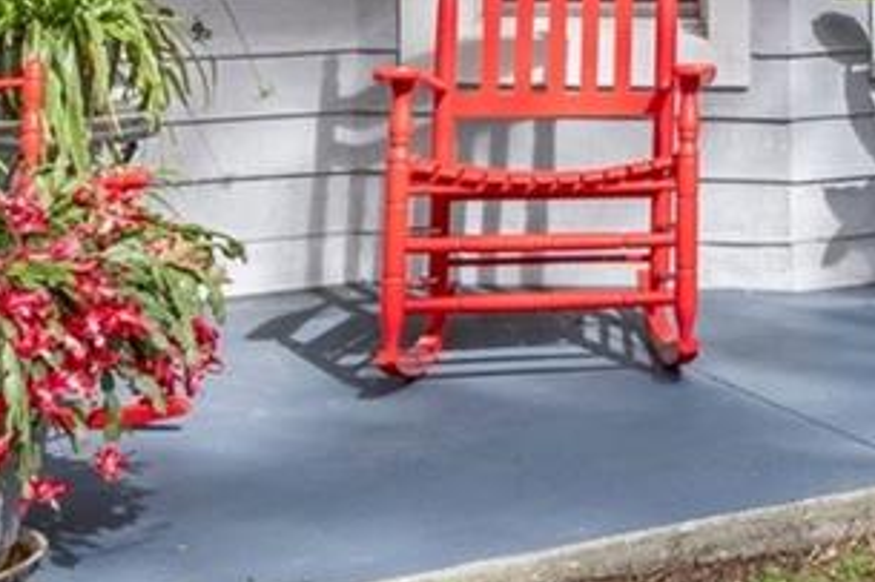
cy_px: -129
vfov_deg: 15.2
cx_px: 1176
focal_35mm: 87
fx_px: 2104
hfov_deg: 21.1
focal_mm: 11
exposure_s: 1/320
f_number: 8
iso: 320
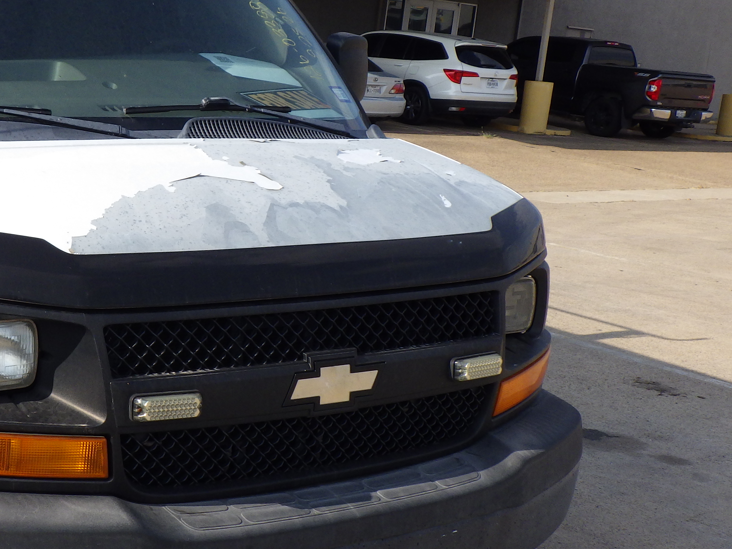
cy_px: 258
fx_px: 1121
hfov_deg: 34.5
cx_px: 102
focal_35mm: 53
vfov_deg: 27.5
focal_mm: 5
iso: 125
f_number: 4.2
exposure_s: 1/800
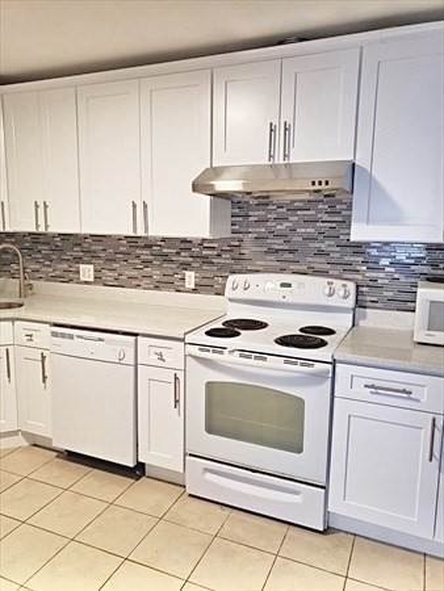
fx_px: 444
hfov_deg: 53.1
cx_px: 222
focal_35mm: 26
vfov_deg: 67.3
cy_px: 296
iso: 250
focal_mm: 4.3
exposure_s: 1/60
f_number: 1.5
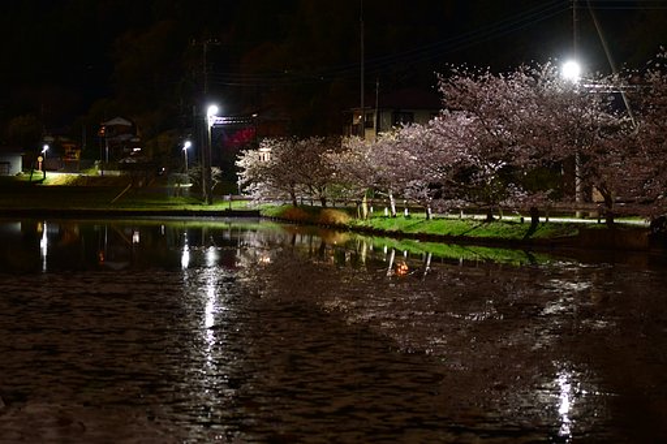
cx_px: 334
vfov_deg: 13.0
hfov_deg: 19.5
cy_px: 222
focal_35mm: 105
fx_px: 1945
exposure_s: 10
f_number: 2.8
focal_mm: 70
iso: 200
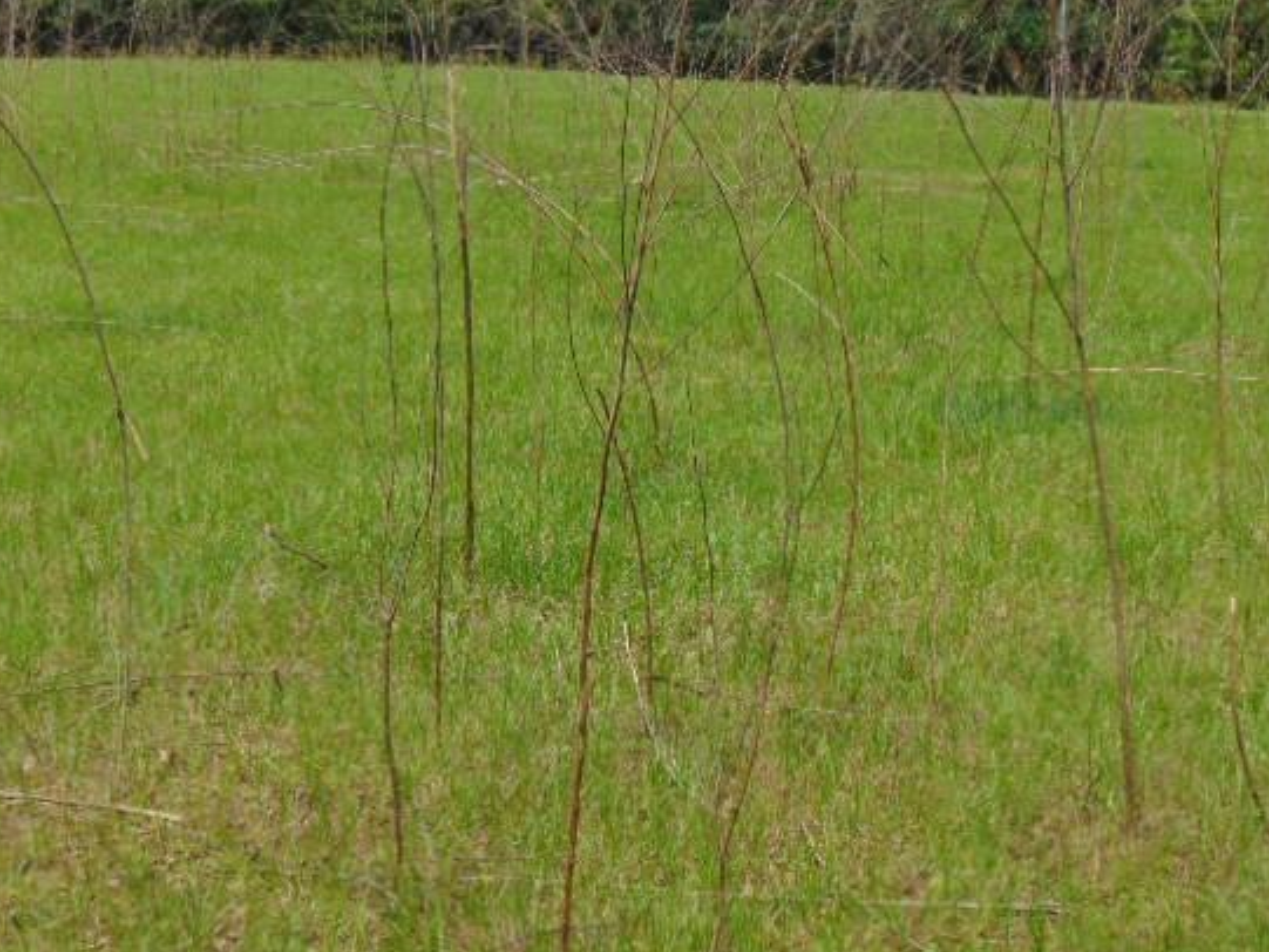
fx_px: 2603
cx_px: 676
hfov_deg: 27.4
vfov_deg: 20.7
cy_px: 523
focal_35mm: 71
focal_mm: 10.8
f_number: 9.3
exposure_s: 1/200
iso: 80
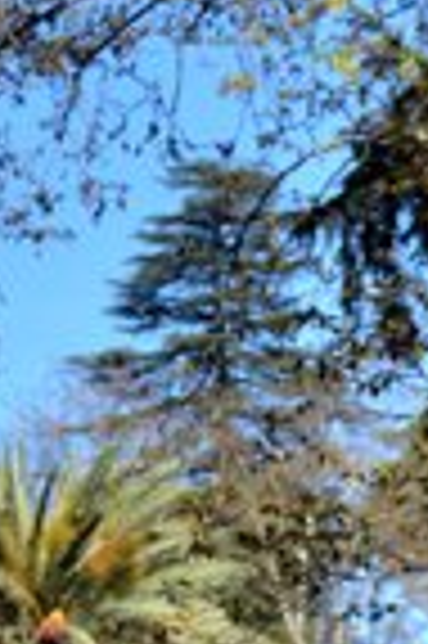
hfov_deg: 4.1
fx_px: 6006
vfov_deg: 6.1
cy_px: 540
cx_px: -194
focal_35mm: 336
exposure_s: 1/1600
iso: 400
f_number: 6.3
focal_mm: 40
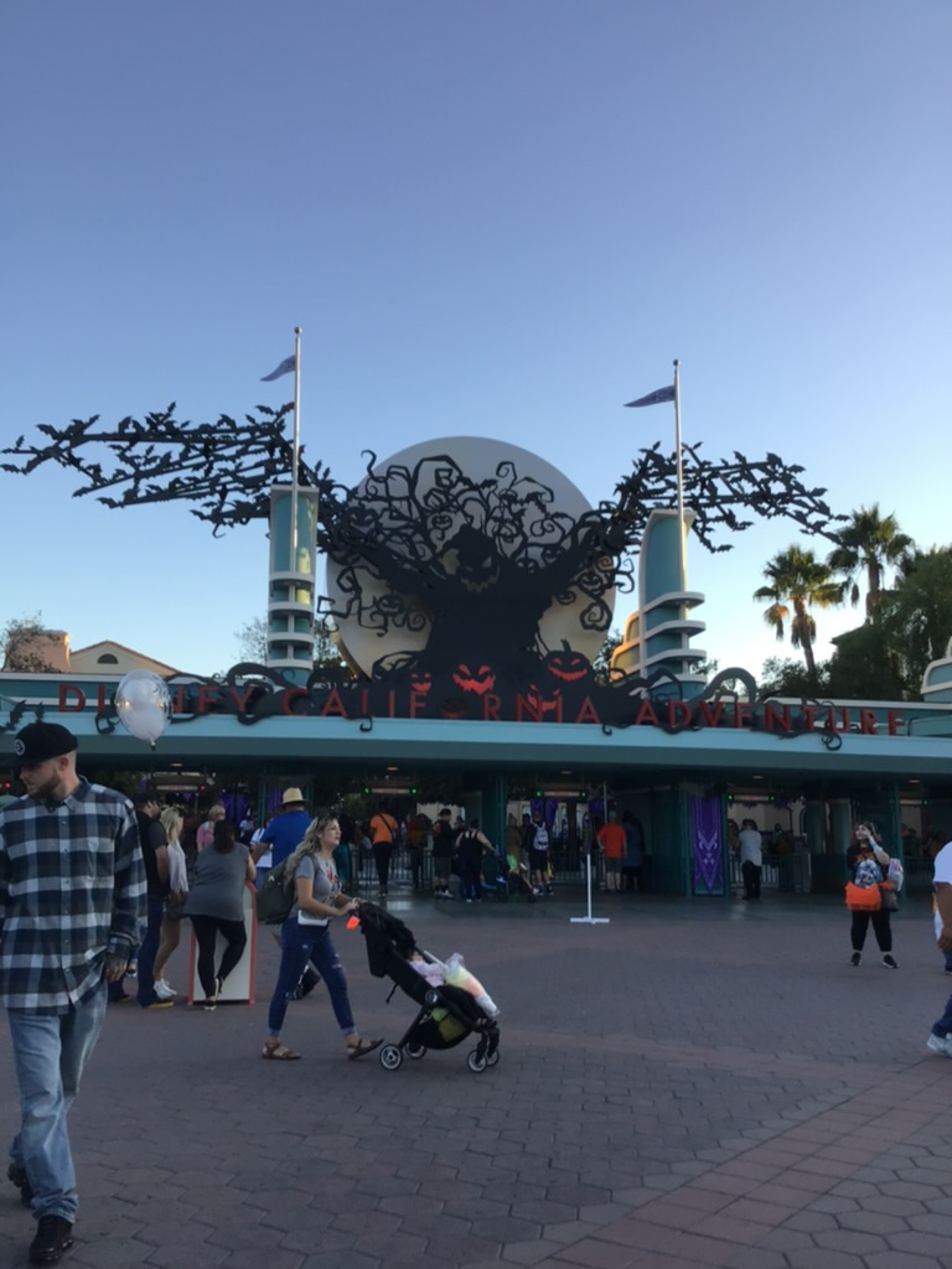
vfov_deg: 58.4
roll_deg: -1.7
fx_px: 1137
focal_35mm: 31
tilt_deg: +10.3
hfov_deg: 45.4
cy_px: 634
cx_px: 476
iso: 25
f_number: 2.4
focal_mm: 3.3
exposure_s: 1/214
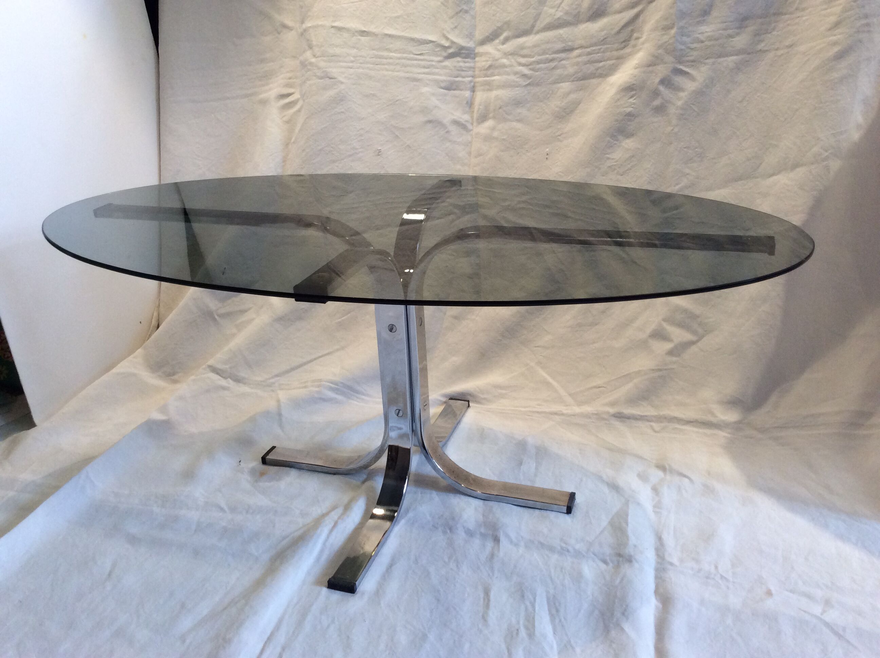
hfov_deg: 56.9
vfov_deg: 44.1
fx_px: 812
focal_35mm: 32
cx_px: 440
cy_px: 329
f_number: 2.4
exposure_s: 1/25
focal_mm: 3.3
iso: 100
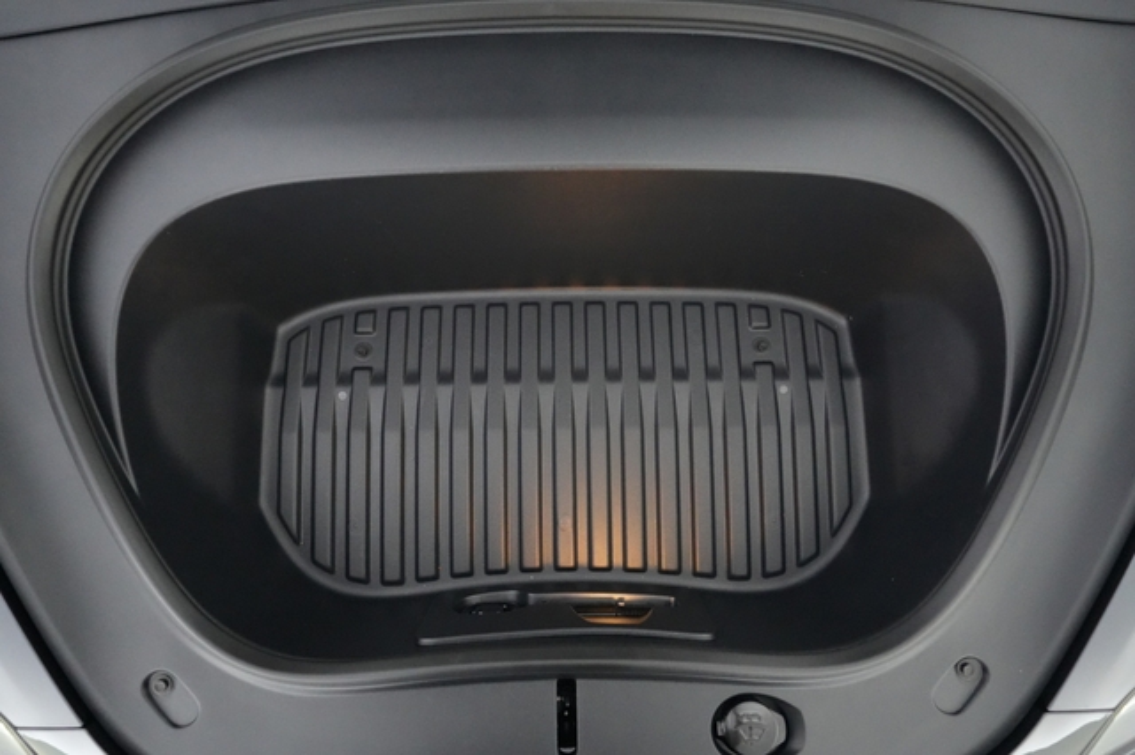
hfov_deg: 73.8
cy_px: 378
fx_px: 756
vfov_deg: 53.1
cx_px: 568
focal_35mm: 24
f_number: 2.8
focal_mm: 24
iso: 12800
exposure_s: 1/125
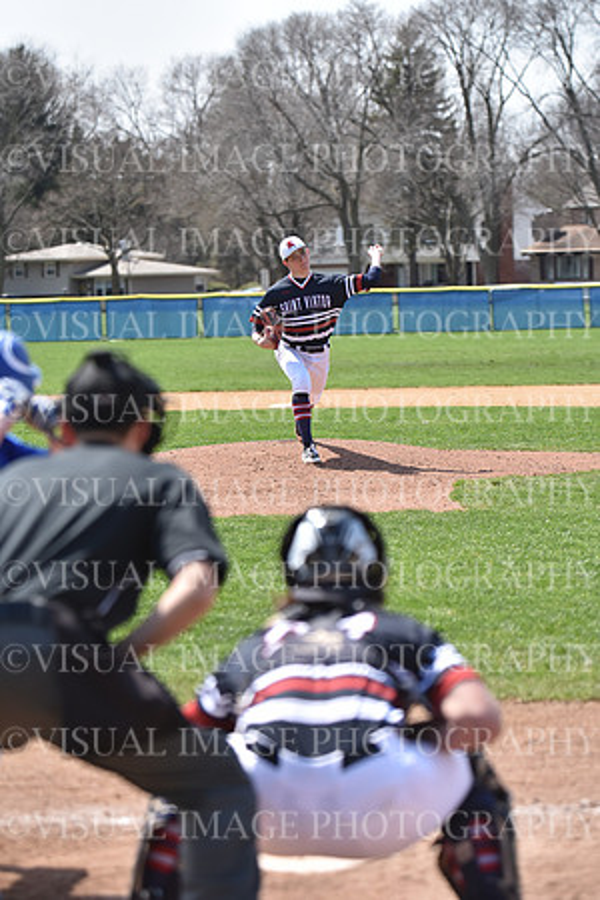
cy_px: 450
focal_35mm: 150
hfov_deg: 9.1
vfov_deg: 13.7
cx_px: 300
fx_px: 3750
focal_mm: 100
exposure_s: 1/4000
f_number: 2.8
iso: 400
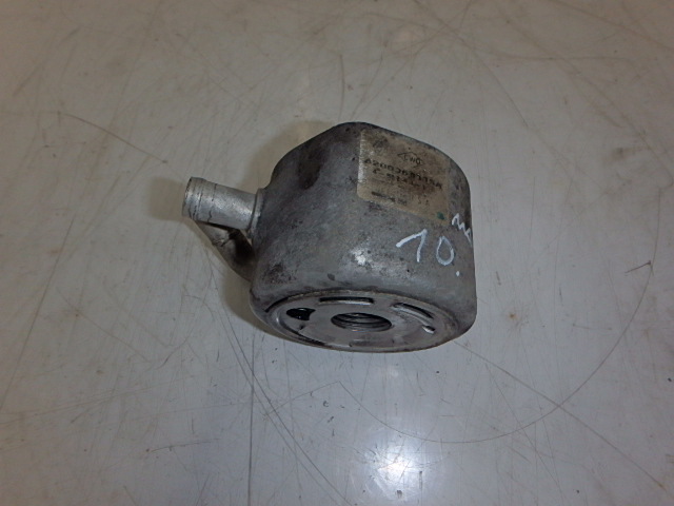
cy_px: 253
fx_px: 409
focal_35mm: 21
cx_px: 337
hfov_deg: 79.0
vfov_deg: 63.4
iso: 160
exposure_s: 1/30
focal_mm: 3.7
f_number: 6
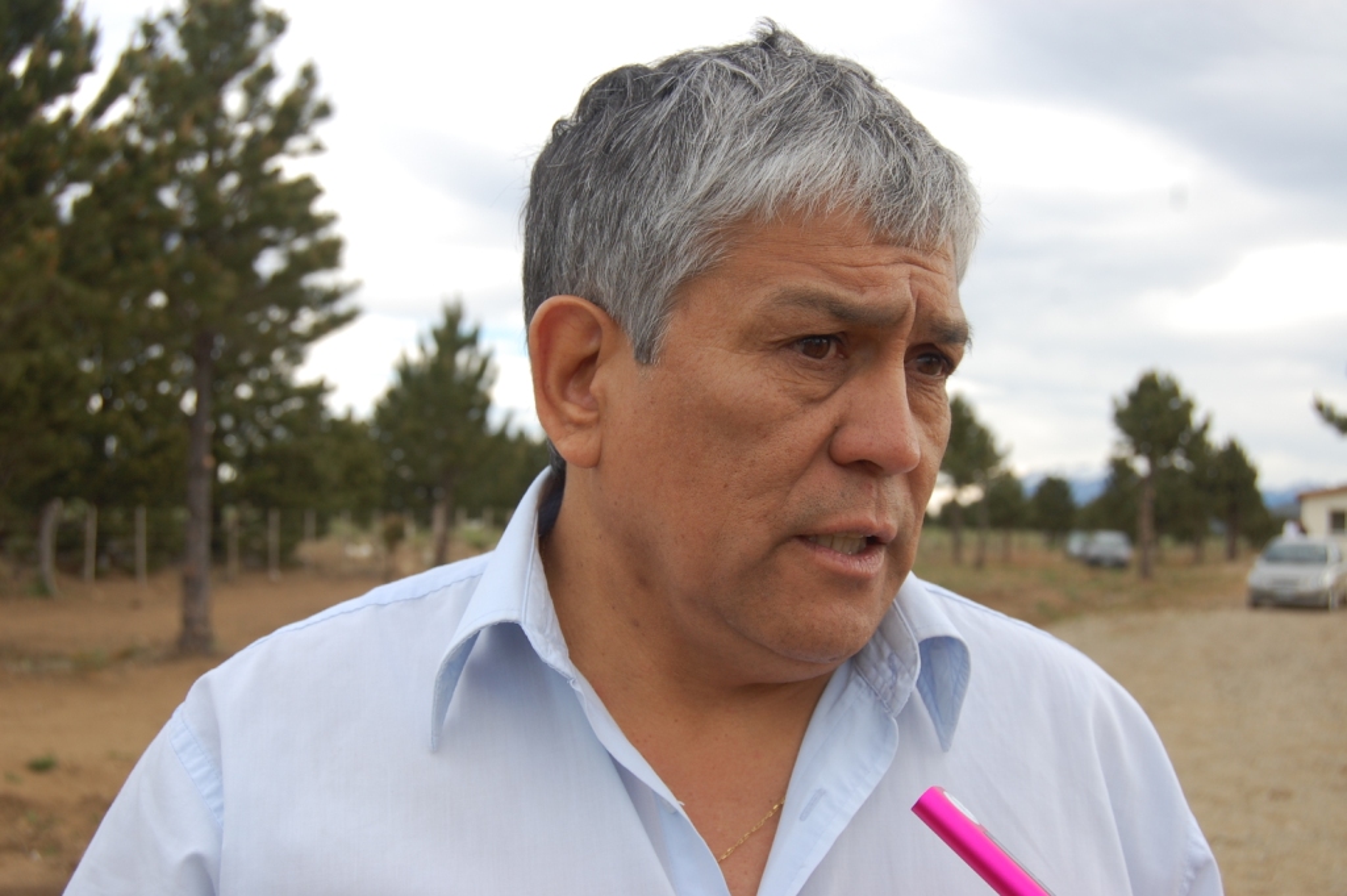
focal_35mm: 46
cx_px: 674
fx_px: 1738
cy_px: 448
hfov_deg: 42.4
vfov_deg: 28.9
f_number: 7.1
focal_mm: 31
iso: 200
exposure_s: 1/200
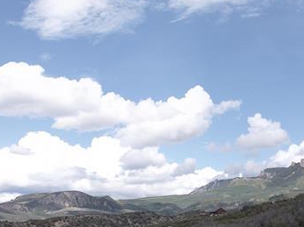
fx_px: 623
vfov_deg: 20.7
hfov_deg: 27.0
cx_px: 233
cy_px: 144
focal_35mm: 71
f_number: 2.8
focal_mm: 12.29
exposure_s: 1/60
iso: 170
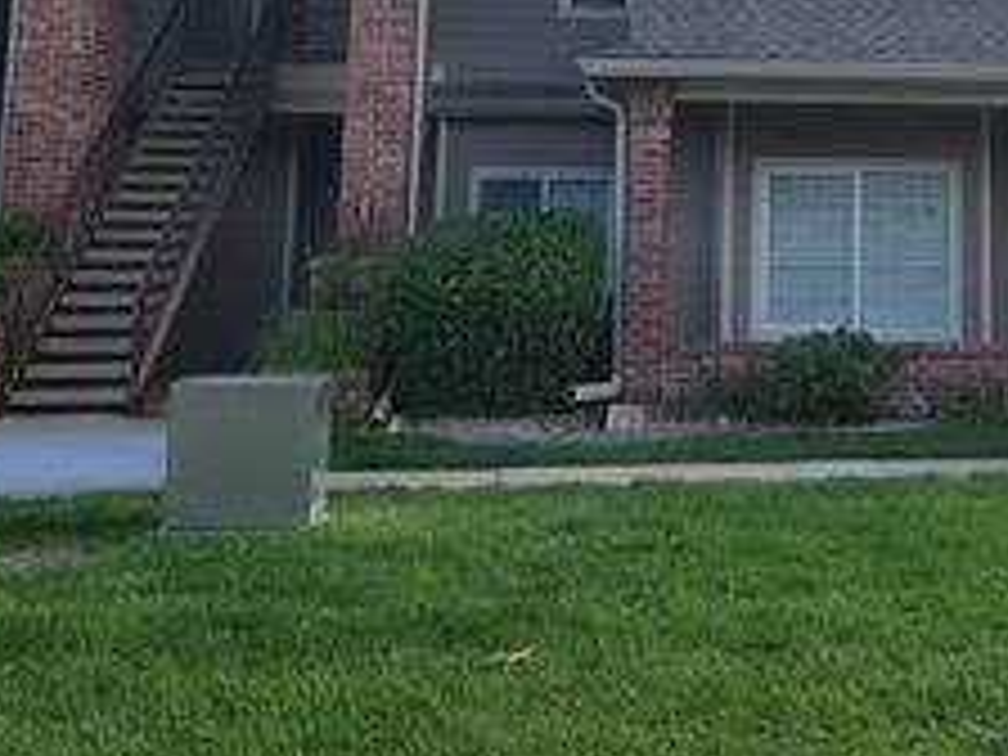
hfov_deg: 32.1
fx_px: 1689
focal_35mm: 58
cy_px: -29
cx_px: 842
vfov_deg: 23.9
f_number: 1.8
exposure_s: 1/907
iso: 40
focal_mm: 5.4
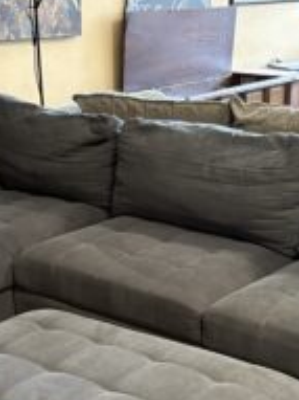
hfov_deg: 21.6
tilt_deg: -26.8
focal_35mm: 68
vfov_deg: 27.3
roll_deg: +0.2
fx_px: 784
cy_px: 376
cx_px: 169
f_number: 1.6
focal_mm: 5.96
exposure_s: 1/60
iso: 400
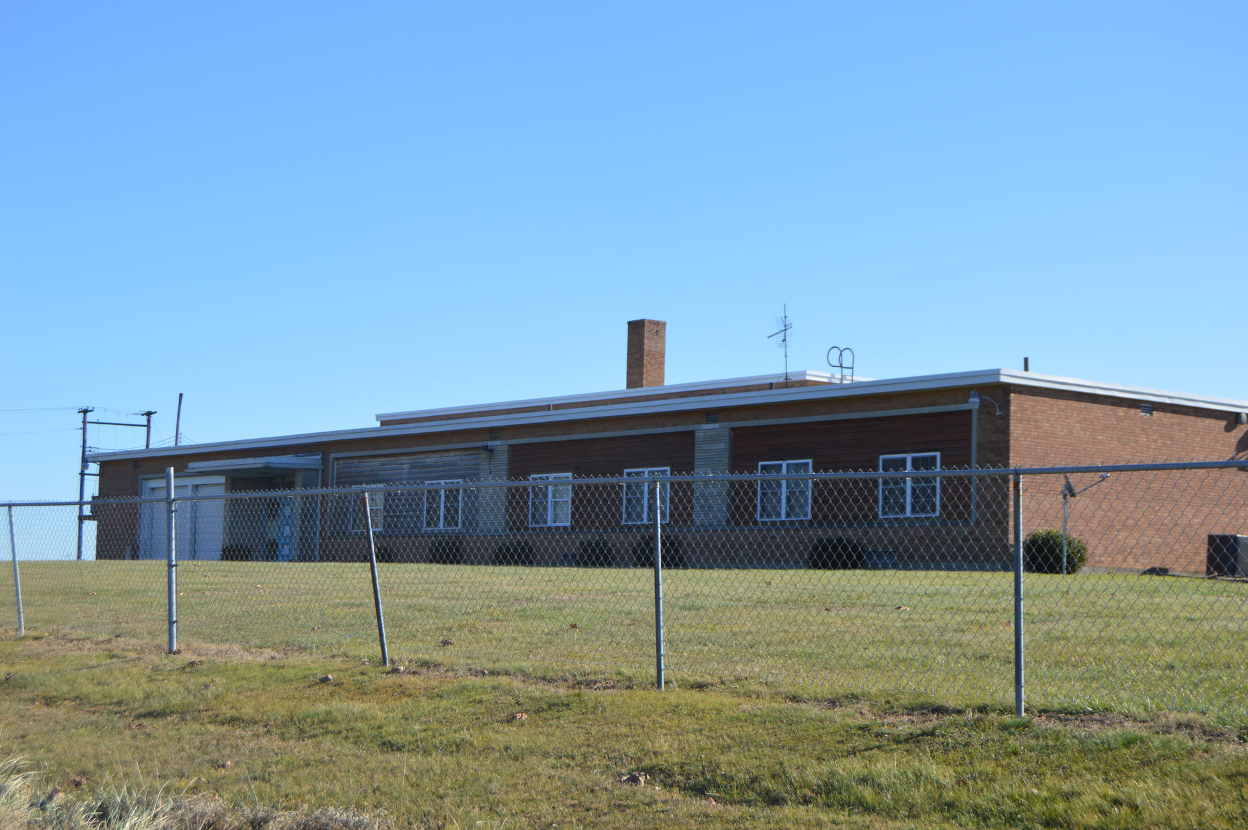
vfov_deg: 22.6
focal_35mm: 60
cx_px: 624
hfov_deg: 33.4
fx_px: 2078
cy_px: 415
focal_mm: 40
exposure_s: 1/250
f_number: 8
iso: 100
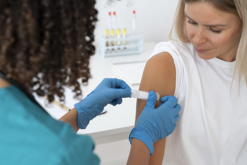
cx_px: 124
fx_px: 391
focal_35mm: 57
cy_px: 82
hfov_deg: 35.1
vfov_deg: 23.7
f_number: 4
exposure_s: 1/200
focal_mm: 57
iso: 320
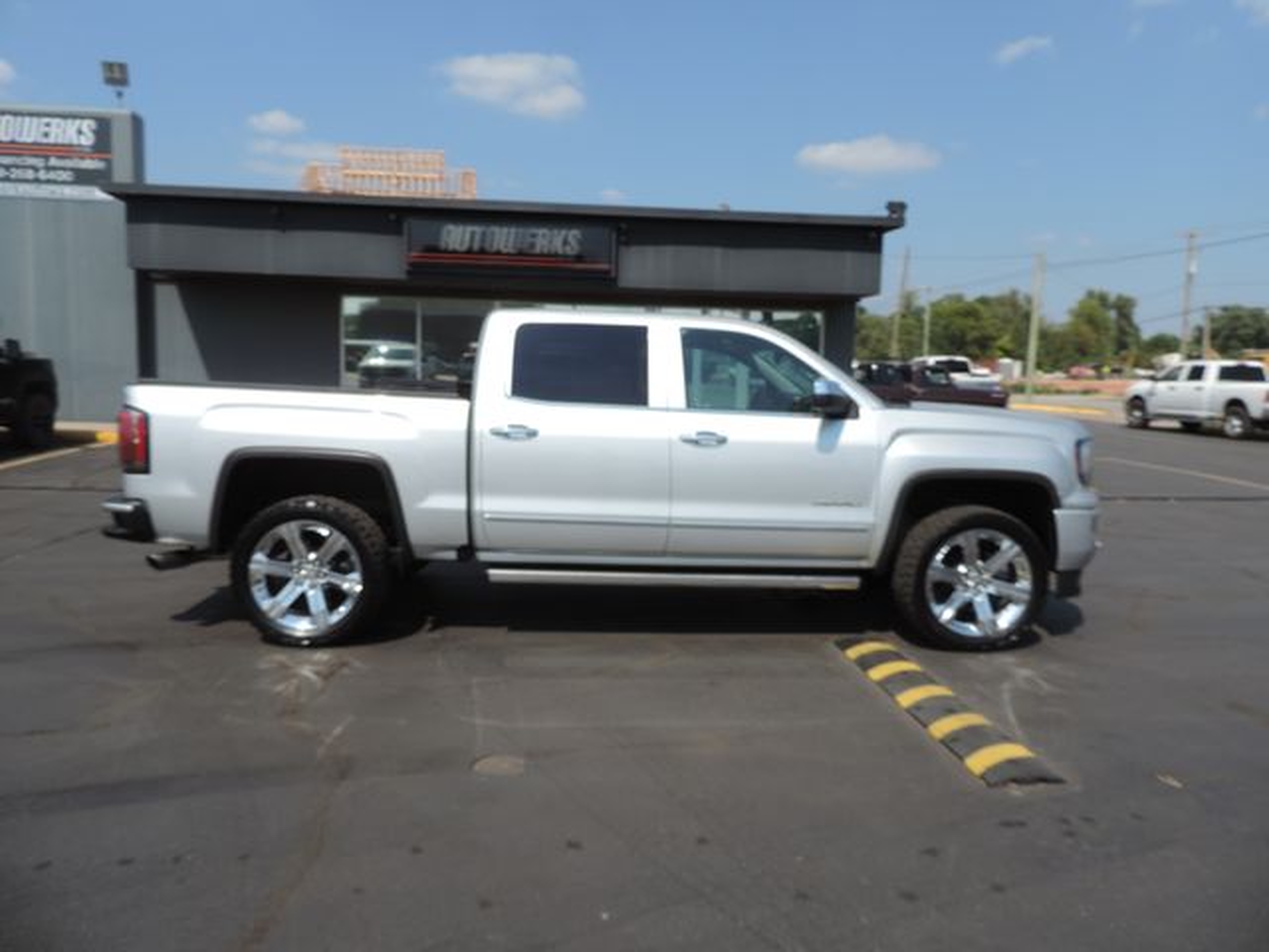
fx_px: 880
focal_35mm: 24
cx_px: 634
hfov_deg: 71.6
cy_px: 476
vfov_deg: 56.8
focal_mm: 4.3
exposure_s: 1/1600
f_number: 3
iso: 80
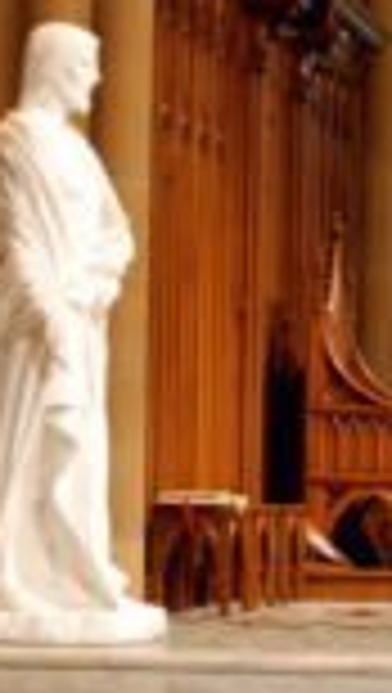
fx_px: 2352
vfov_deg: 16.8
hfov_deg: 9.2
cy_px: 436
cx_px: 656
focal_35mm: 128
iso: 1000
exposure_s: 1/20
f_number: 3.8
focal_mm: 25
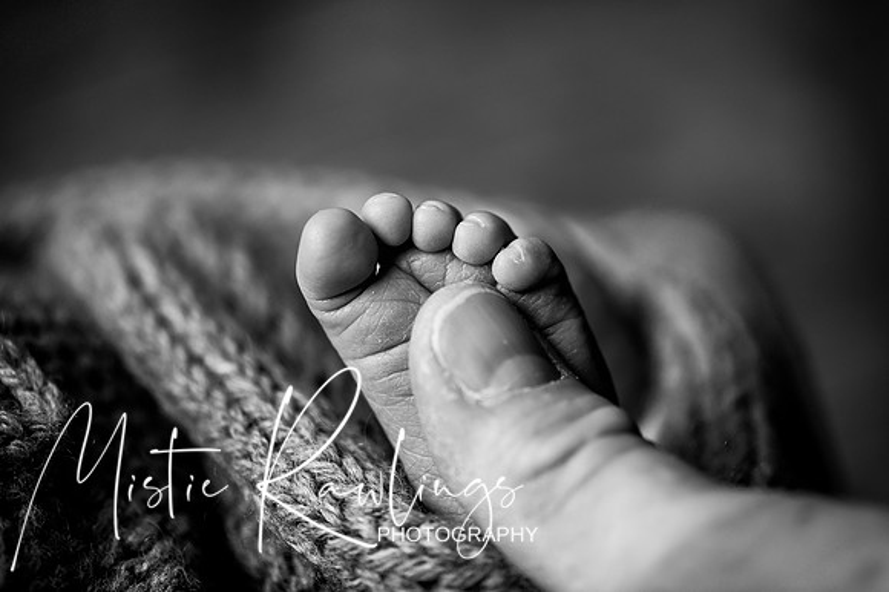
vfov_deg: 11.0
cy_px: 242
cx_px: 485
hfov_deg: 16.5
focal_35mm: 124
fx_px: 3066
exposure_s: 1/200
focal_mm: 105
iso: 320
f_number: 3.2
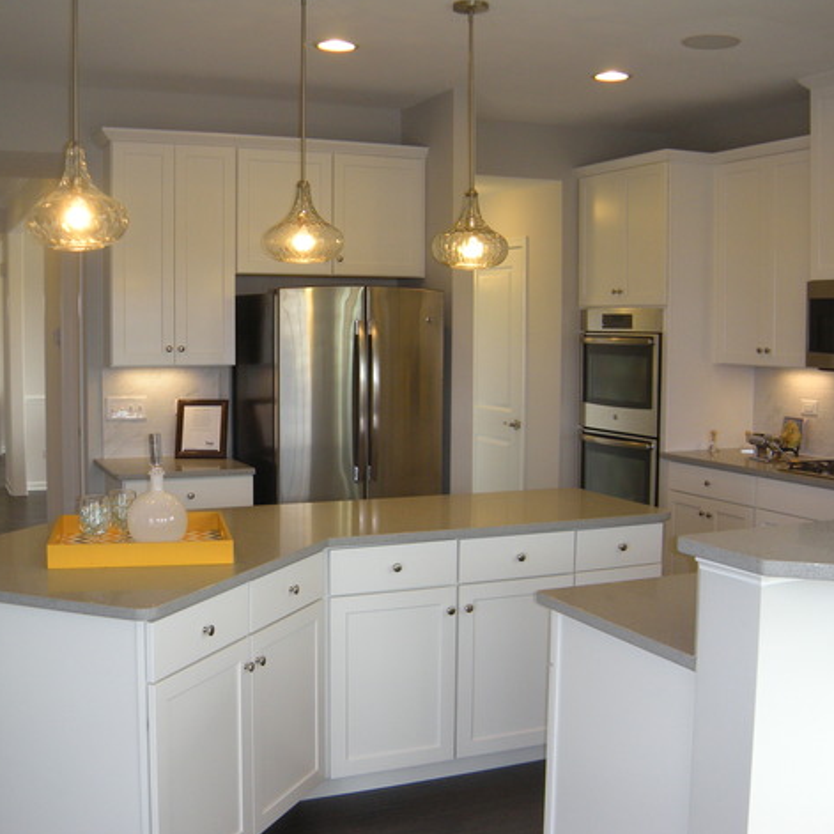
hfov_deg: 40.0
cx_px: 388
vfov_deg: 40.0
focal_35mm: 42
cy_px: 420
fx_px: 1145
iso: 104
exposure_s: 1/52
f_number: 3.8
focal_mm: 5.9
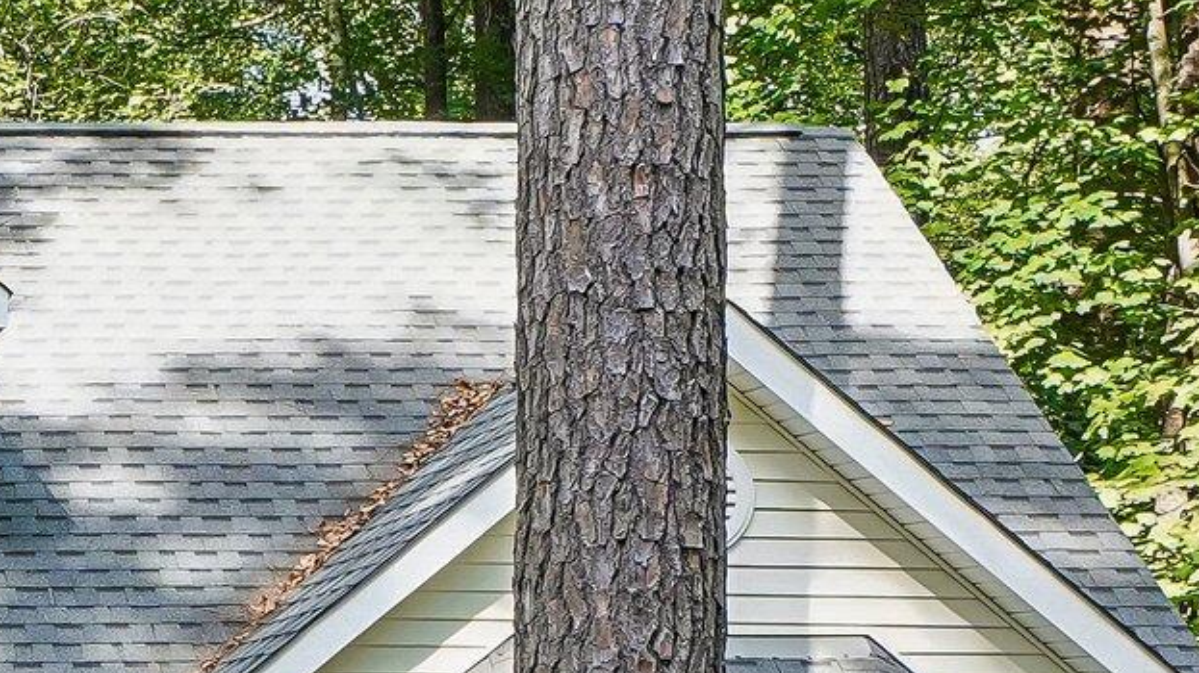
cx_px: -396
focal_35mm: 93
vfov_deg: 12.7
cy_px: 778
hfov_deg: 20.7
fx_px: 2956
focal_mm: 18
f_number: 8
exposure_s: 1/30
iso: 400
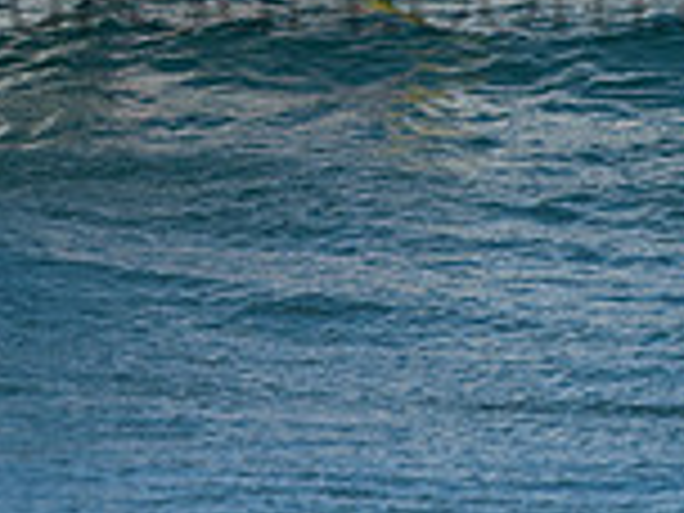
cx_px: 328
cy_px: -70
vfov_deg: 1.0
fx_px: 29007
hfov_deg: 1.4
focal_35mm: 1468
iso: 280
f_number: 5.6
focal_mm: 400
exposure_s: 1/2000
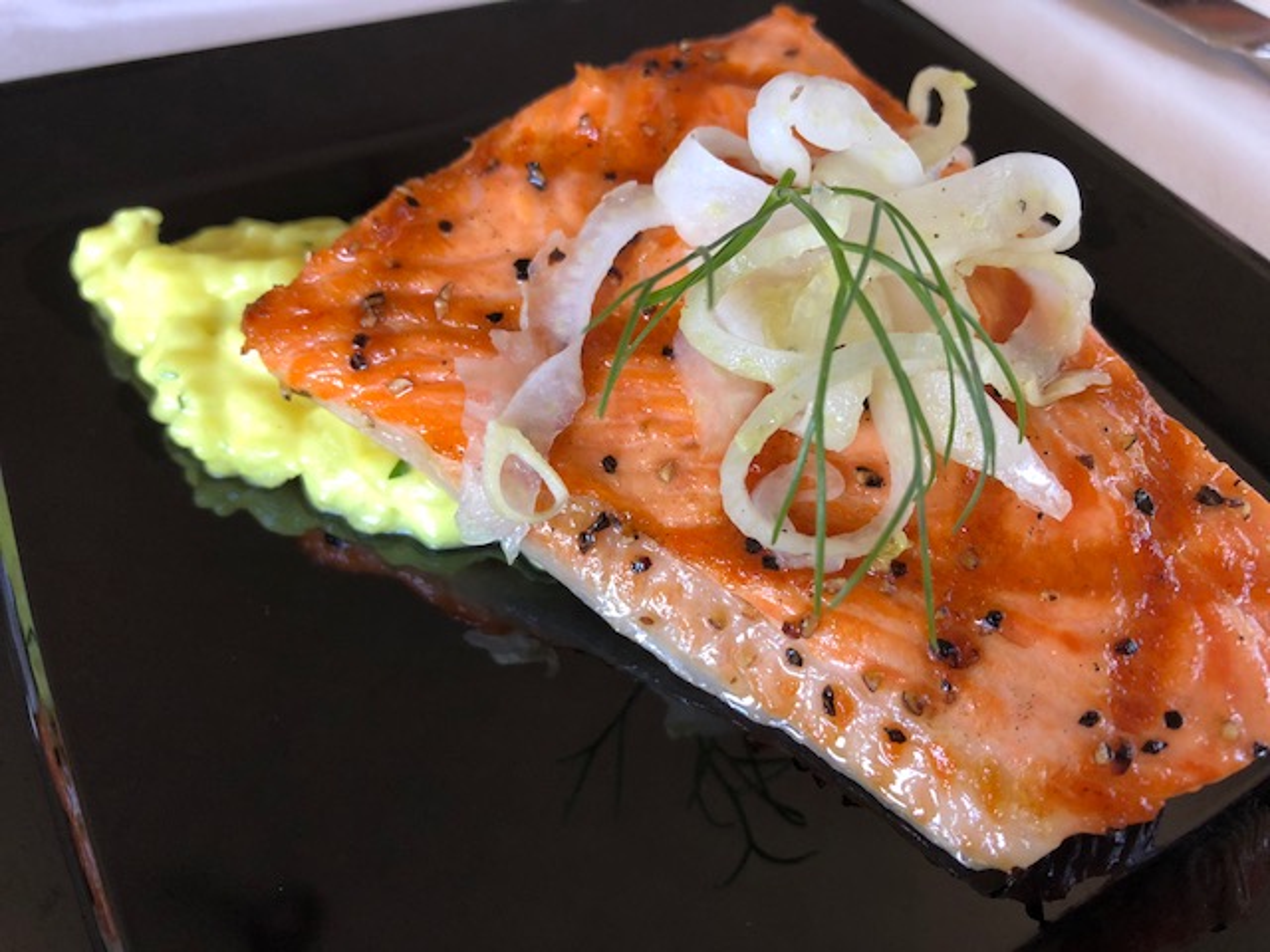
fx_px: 1027
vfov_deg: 49.7
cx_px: 635
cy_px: 476
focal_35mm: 28
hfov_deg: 63.4
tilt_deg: -47.3
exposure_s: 1/30
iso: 40
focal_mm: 3.99
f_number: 1.8
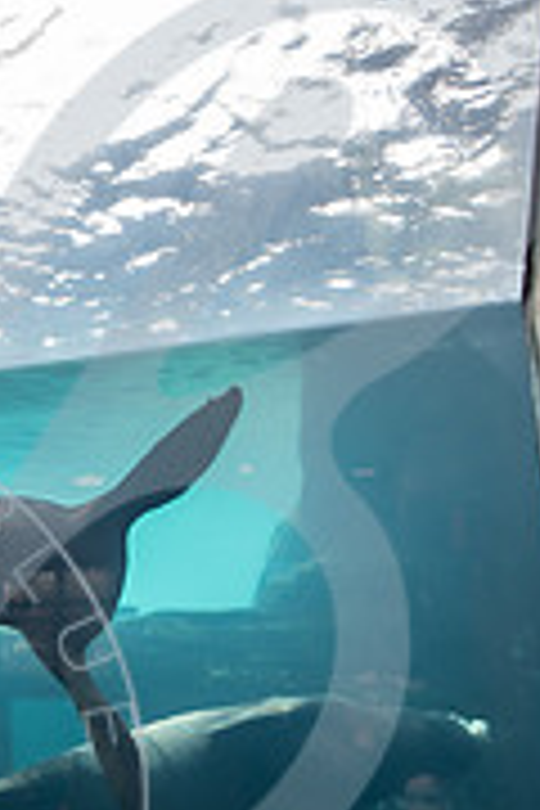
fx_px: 787
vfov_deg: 54.3
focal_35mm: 35
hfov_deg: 32.8
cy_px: 459
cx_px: -68
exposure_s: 1/250
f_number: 2.8
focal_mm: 14
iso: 500
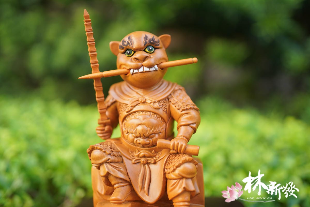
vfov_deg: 37.9
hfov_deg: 54.4
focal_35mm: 35
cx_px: 155
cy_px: 104
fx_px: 301
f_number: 2
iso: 100
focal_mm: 35
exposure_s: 1/160
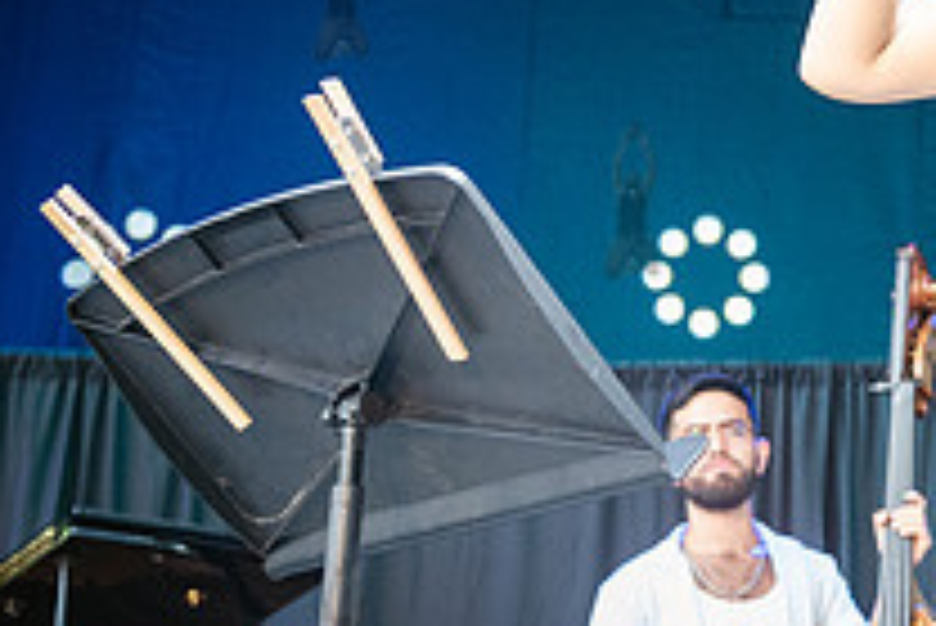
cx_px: 1169
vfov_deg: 12.1
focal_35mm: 112
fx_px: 2914
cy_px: -22
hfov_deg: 17.3
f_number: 4
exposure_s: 1/400
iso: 2500
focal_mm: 38
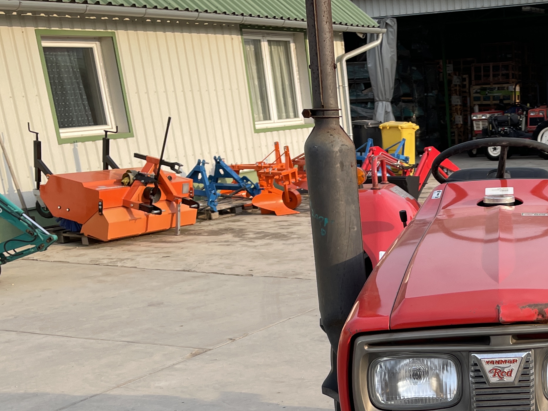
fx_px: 887
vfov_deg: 24.7
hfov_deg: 32.6
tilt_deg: -20.2
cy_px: 427
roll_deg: +3.5
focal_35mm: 56
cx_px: 497
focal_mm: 4.2
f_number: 1.6
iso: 32
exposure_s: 1/903
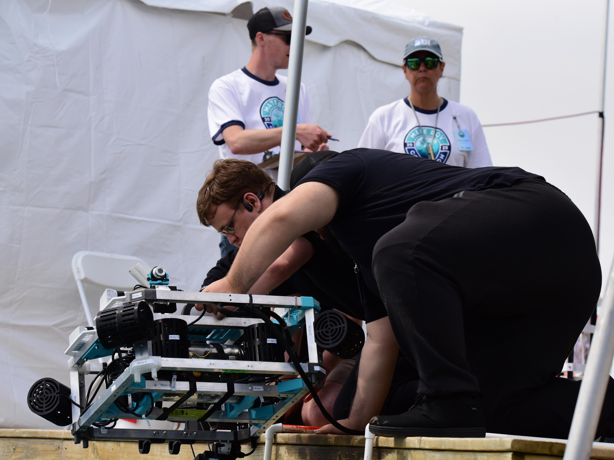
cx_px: 333
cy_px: 230
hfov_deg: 11.4
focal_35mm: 173
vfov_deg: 8.6
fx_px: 3069
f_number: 9
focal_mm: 160
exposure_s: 1/3200
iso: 1800
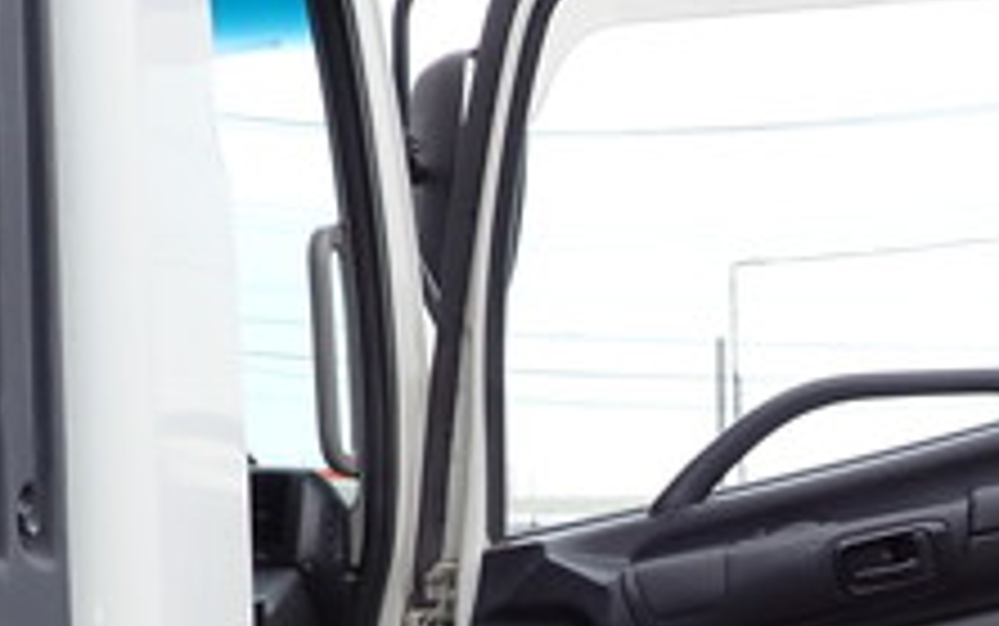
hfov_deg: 33.1
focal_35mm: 61
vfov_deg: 20.8
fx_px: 1662
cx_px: 693
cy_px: 594
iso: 100
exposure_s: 1/400
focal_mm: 4.5
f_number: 2.8
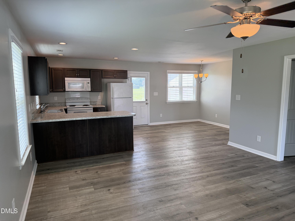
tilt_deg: -7.3
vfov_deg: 56.8
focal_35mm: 24
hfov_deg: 71.6
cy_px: 110
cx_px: 148
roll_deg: +0.3
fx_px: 205
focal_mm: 6.76
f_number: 1.78
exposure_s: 1/208
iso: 125
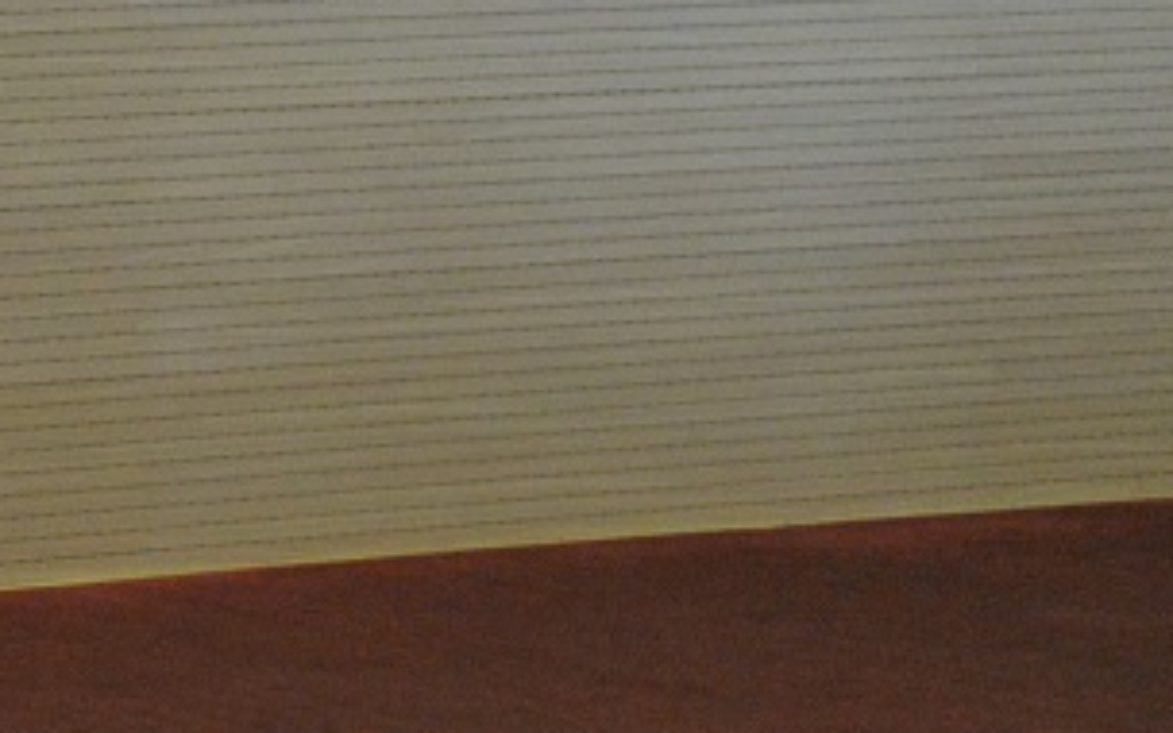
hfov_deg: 11.8
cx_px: -1107
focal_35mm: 161
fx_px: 5147
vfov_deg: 8.0
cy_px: -384
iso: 4500
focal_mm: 40
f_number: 4.5
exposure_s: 1/200
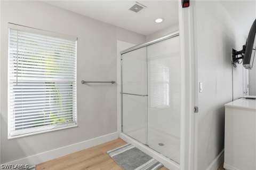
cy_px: 85
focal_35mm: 16
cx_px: 128
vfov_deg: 73.6
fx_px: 114
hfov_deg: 96.8
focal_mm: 16
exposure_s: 1/125
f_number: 9
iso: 400
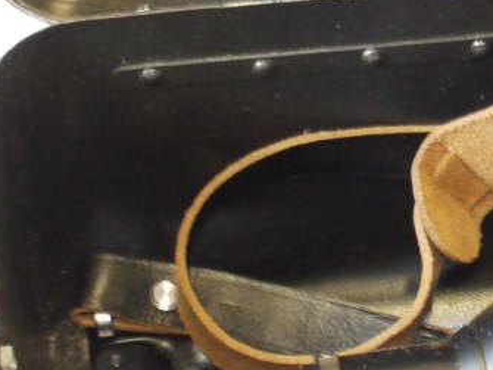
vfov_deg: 6.9
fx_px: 3061
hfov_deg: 9.0
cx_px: 662
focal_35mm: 215
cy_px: -13
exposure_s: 1/13
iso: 800
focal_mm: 30
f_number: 10
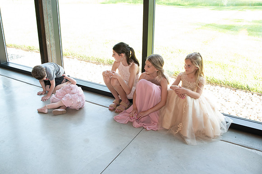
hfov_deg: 58.4
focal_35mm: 32
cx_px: 116
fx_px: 234
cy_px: 78
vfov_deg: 40.8
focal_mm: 24
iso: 1000
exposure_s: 1/125
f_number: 5
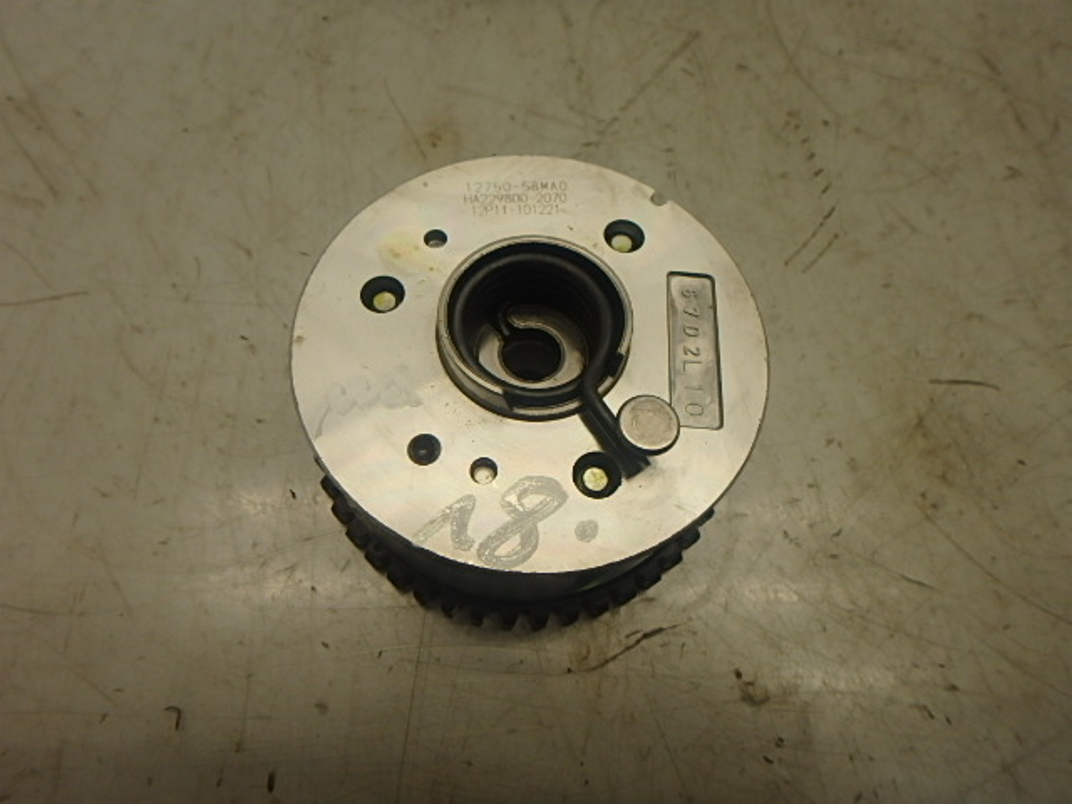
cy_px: 402
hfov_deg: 79.0
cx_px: 536
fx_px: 650
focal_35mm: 21
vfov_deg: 63.4
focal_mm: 3.7
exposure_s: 1/100
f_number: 3.5
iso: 125
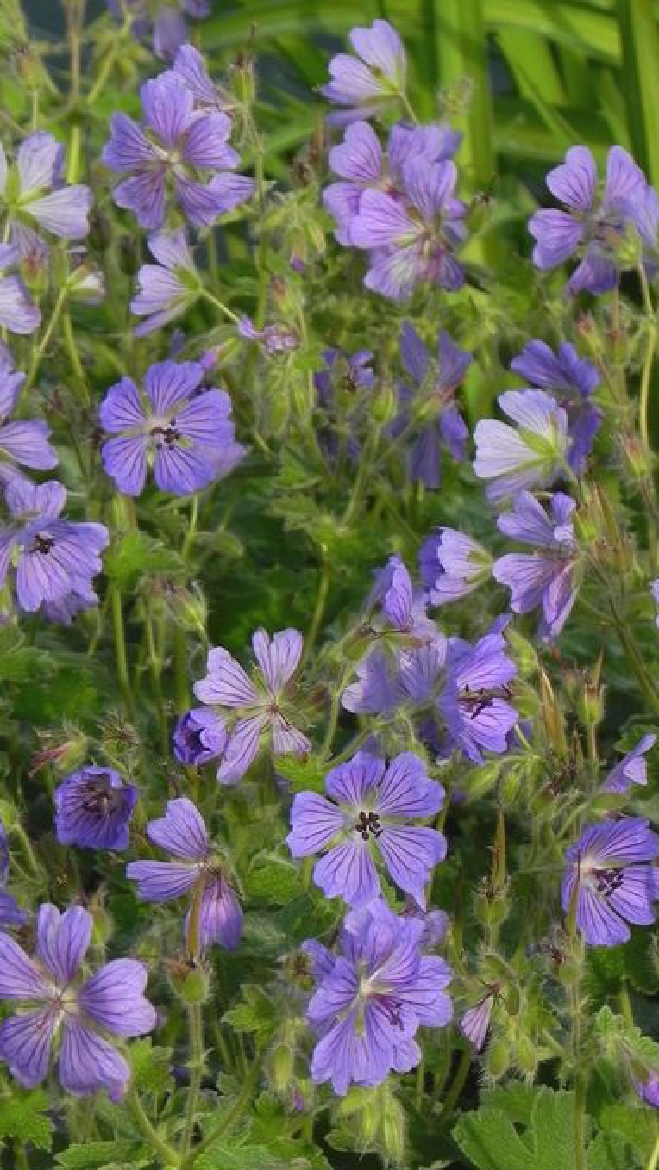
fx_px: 8449
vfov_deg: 7.9
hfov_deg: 4.5
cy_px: 669
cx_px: 200
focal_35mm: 272
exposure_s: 1/800
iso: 160
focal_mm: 37.7
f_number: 5
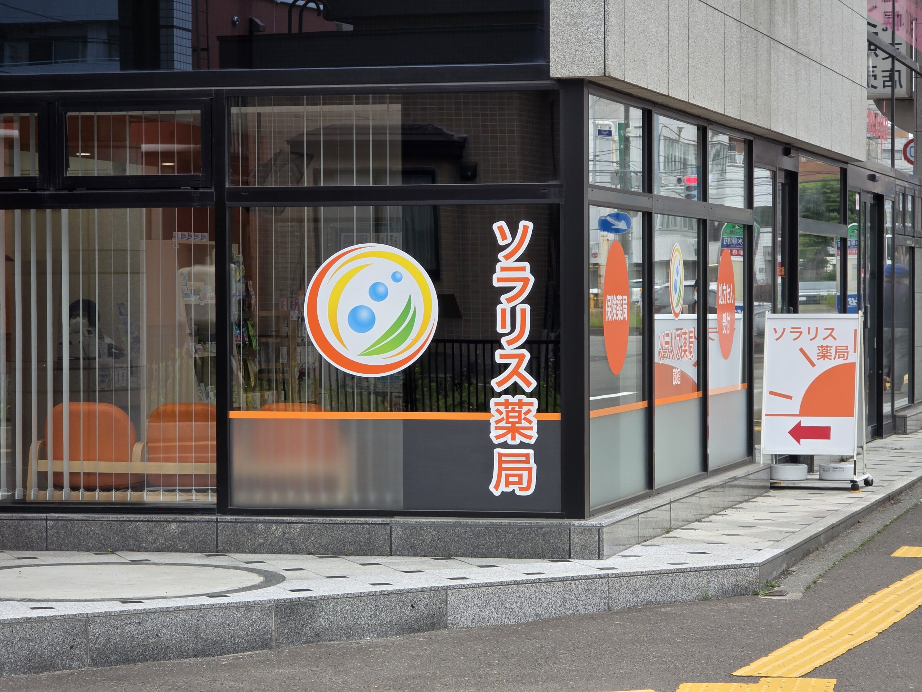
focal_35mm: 115
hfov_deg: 17.1
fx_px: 3063
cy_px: 346
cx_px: 461
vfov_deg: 12.9
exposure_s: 1/246
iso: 64
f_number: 3.4
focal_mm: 18.6
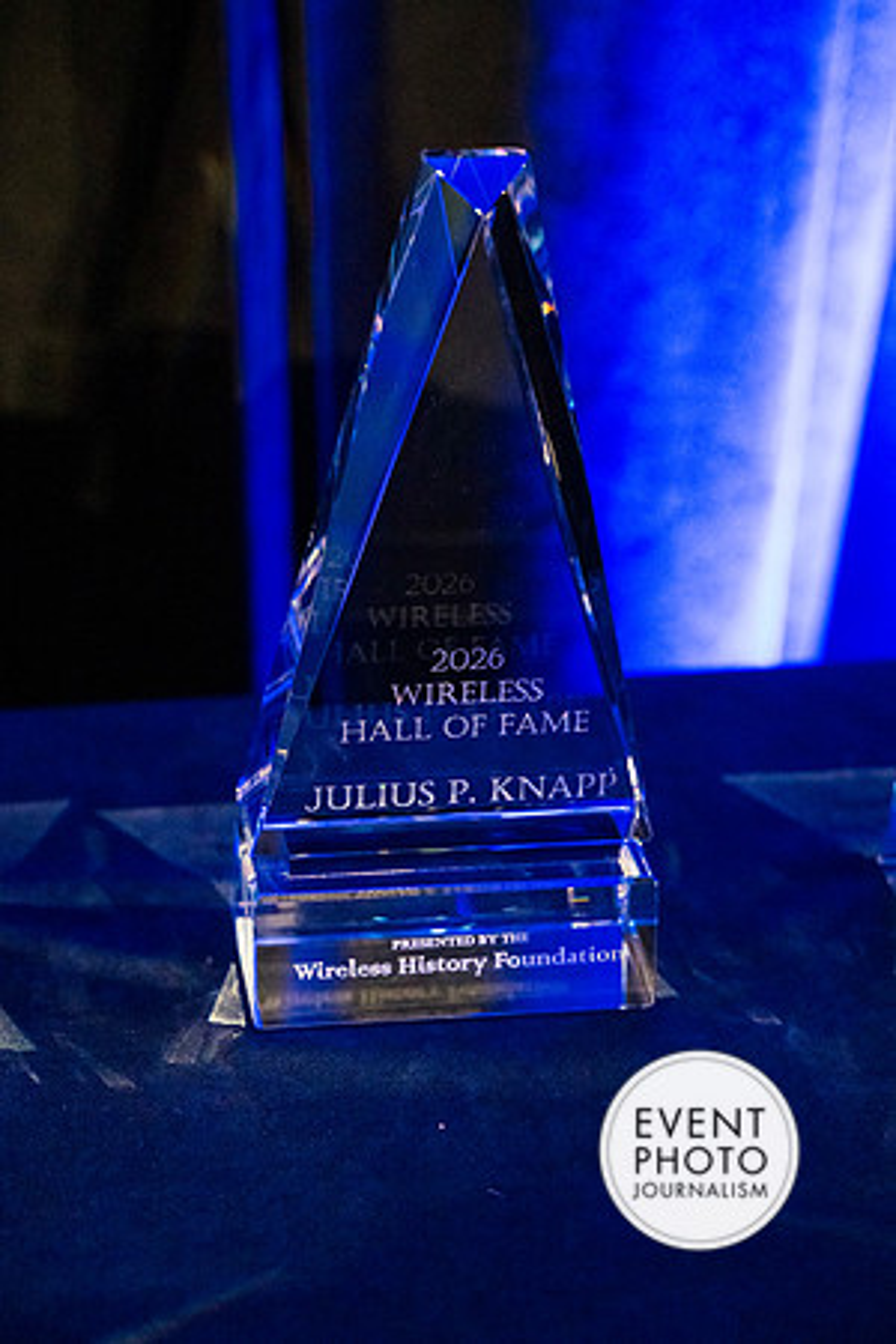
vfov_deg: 27.0
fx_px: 2800
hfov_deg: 18.2
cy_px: 672
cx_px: 448
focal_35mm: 75
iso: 10000
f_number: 4
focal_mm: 75
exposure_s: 1/125
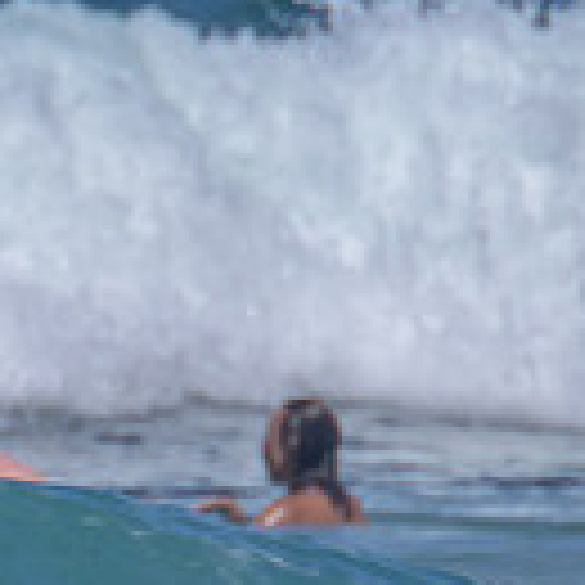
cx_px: -411
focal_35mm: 3744
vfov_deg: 0.5
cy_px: 407
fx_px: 71585
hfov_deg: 0.5
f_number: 11
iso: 560
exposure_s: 1/2000
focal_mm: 800
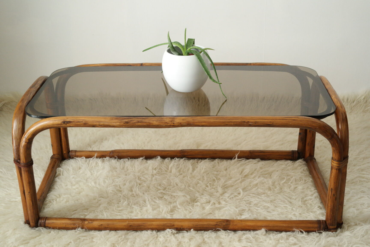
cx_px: 185
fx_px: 545
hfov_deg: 37.5
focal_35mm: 53
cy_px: 124
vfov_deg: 25.5
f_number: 5.6
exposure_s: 1/25
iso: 1600
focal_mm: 35
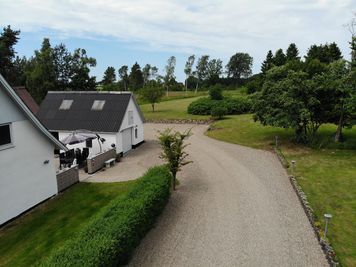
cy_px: 134
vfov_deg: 56.8
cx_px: 178
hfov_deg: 71.6
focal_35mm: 24
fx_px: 247
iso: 100
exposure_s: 1/1041
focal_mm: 4.5
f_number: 2.8
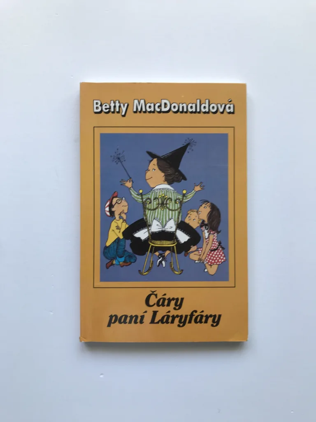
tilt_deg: -89.1
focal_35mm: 28
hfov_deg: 49.7
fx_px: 341
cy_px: 211
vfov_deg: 63.4
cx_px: 158
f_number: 1.8
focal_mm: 3.99
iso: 25
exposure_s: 1/50
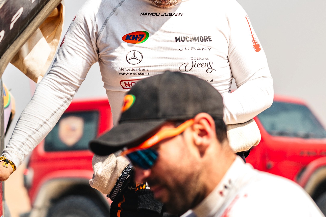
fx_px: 1576
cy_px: 87
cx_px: 99
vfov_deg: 7.9
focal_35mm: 174
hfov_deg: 11.8
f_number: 2
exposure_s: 1/4000
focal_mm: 50
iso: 80
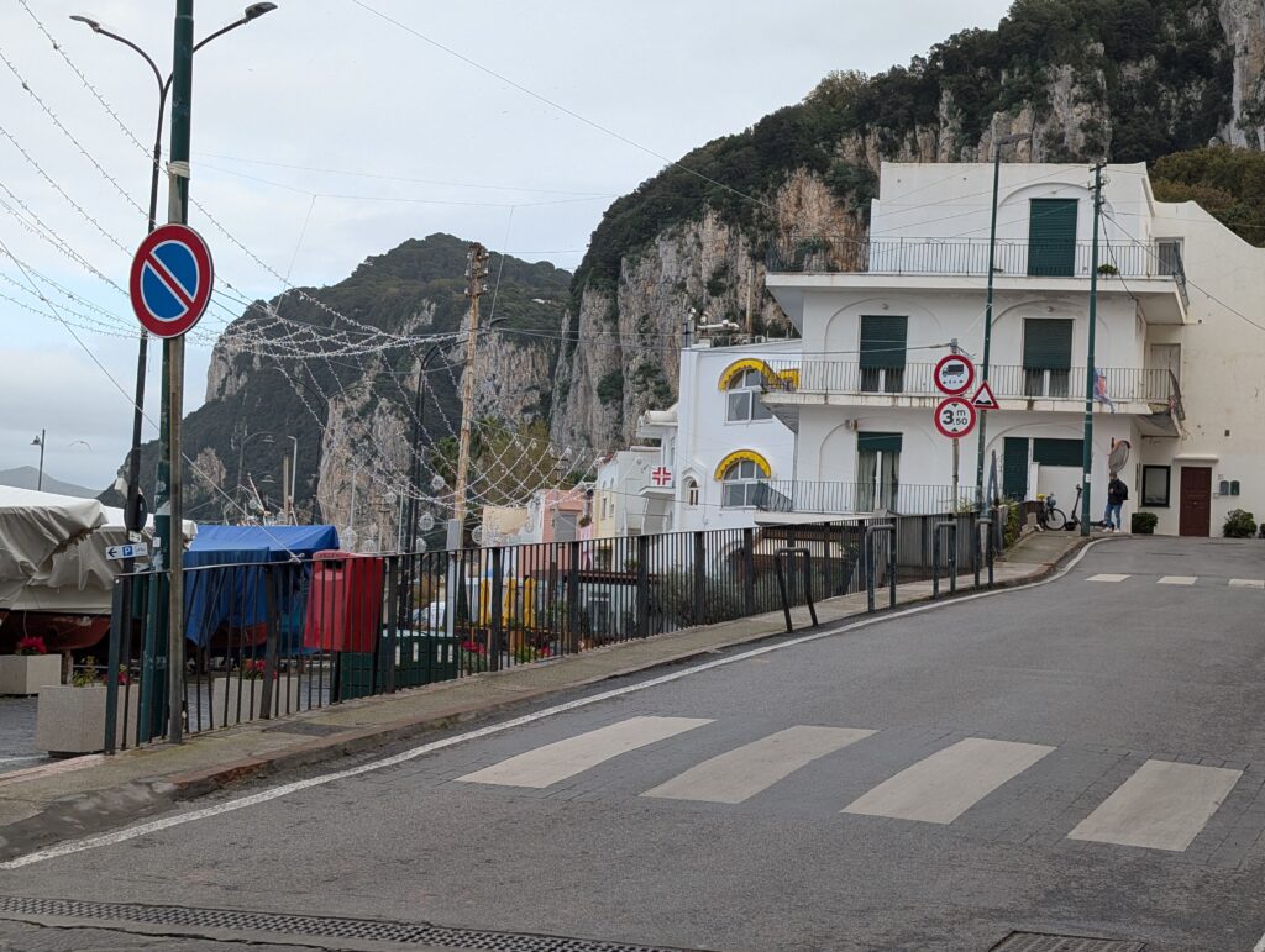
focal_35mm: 49
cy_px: 476
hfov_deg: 38.9
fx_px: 1793
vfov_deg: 29.7
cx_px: 632
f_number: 1.68
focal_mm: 6.9
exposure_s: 1/344
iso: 20
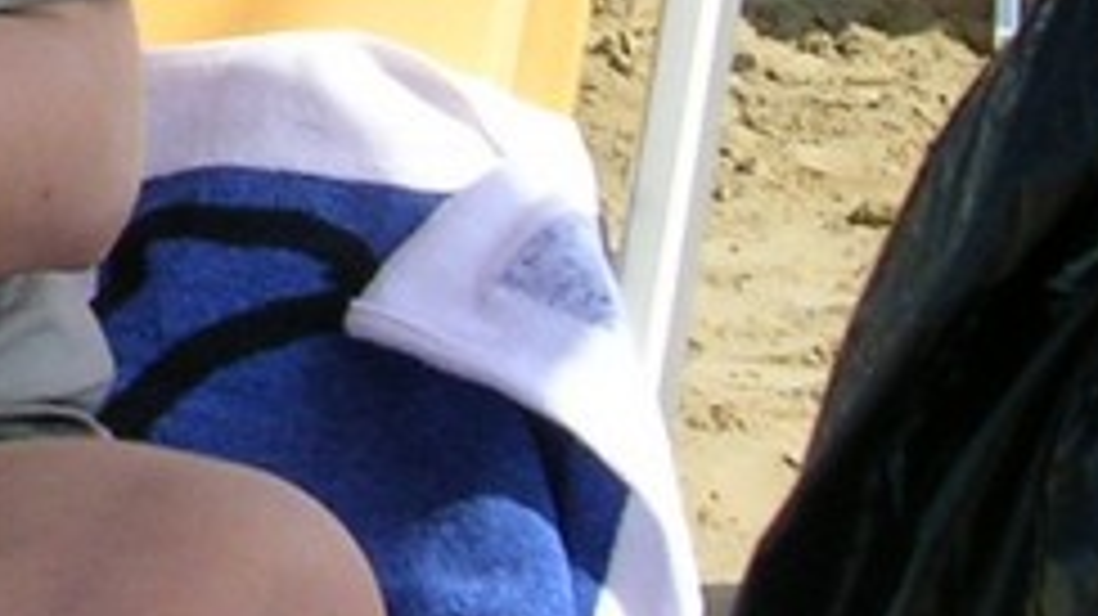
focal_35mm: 174
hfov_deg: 11.9
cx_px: -418
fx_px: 5064
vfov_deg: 6.8
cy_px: -382
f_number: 5.6
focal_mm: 5.8
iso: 50
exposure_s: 1/262
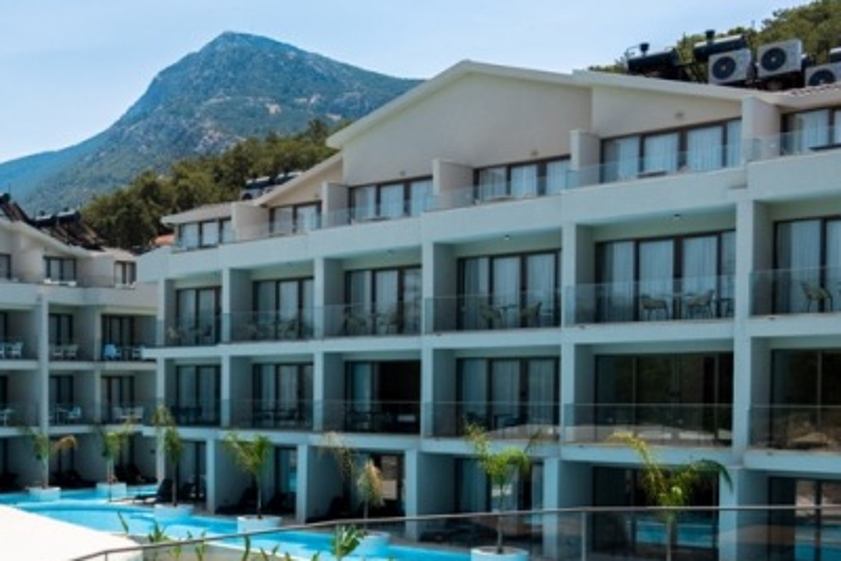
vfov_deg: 27.7
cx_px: 88
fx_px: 1122
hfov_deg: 38.4
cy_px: 422
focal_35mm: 48
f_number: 2.8
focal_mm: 16
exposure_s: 1/7000
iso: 500
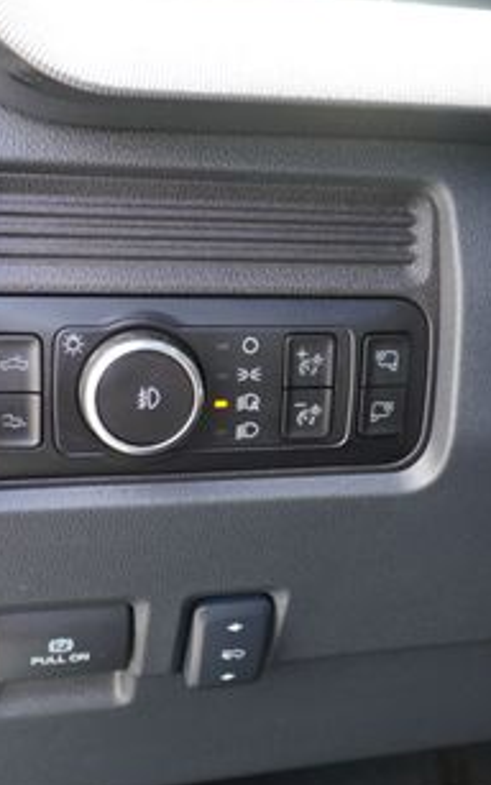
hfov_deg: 25.3
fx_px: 1091
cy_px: 407
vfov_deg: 39.6
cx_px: 315
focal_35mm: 51
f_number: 4
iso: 250
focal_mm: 16
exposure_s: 1/60
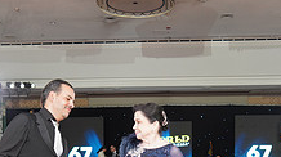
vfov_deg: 16.7
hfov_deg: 31.5
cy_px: 216
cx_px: 138
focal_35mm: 67
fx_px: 499
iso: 1000
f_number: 4.5
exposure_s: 1/200
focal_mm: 24
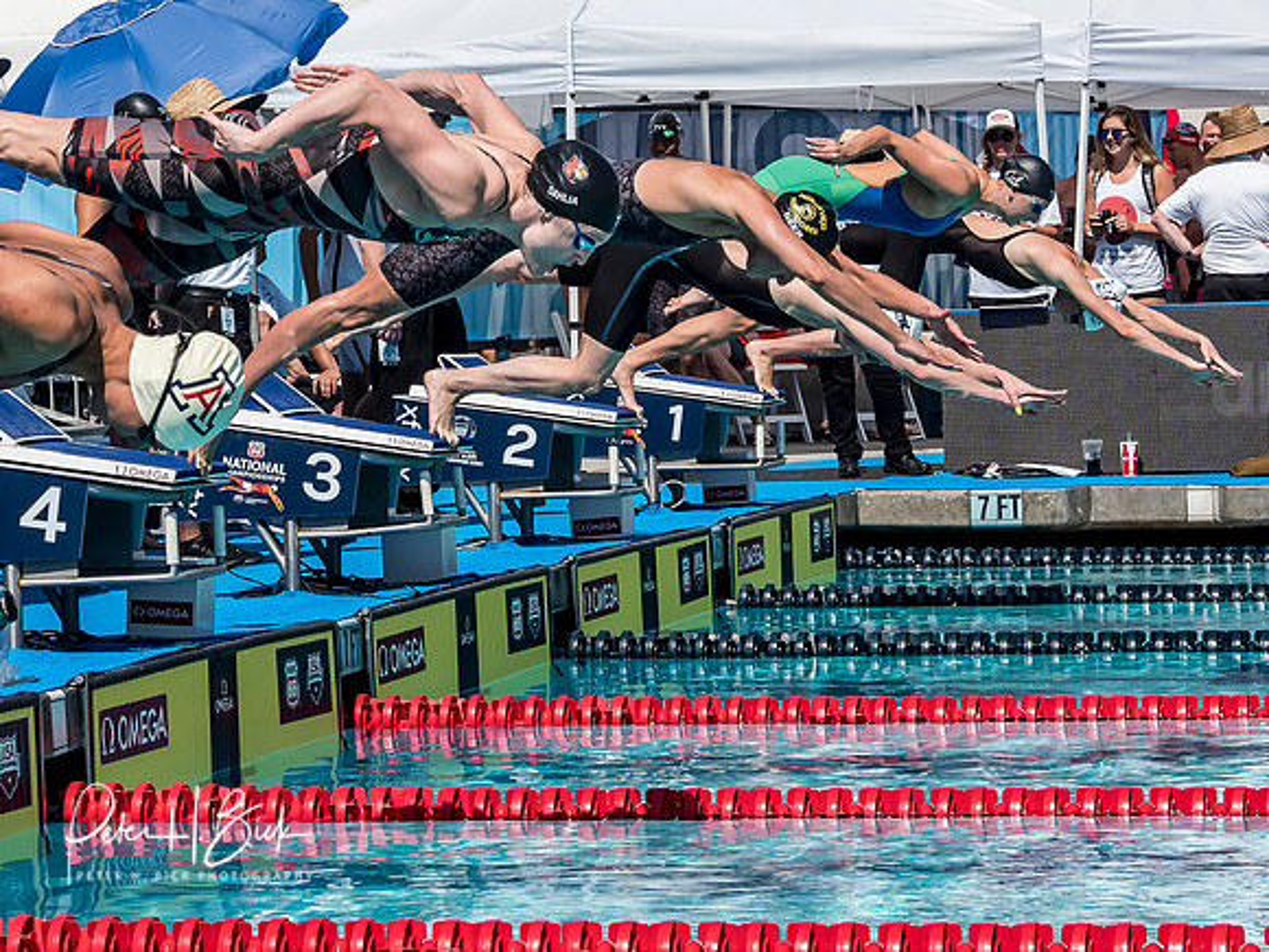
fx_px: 5467
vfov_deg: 9.9
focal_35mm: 149
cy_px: 297
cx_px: 227
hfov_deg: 13.2
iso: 400
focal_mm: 41
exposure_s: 1/1600
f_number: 7.1
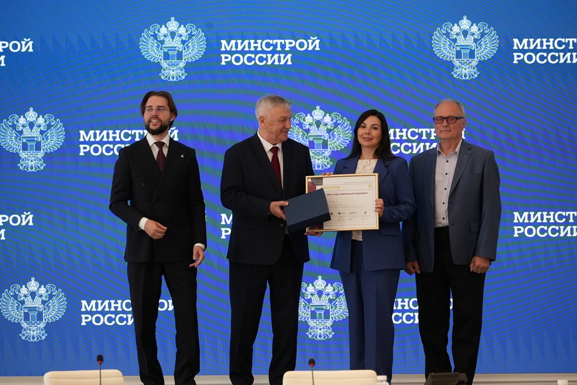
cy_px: 192
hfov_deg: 10.8
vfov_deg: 7.2
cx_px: 288
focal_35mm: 190
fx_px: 3044
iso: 4000
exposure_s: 1/250
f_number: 7.1
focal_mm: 190
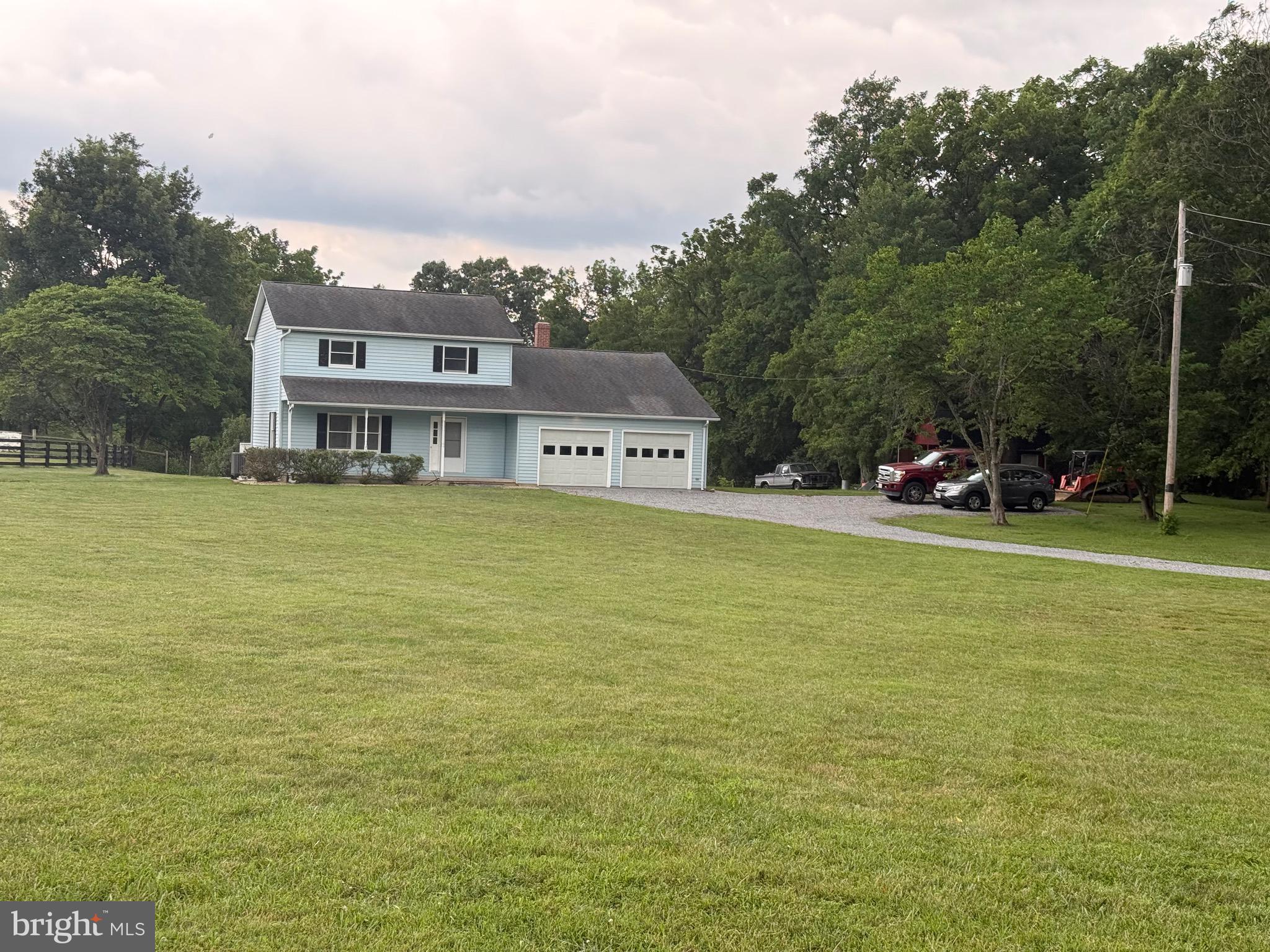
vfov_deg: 30.3
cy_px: 476
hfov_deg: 39.7
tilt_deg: -1.1
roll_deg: -2.4
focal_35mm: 48
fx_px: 1761
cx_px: 635
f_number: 1.78
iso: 80
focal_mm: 6.76
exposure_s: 1/566
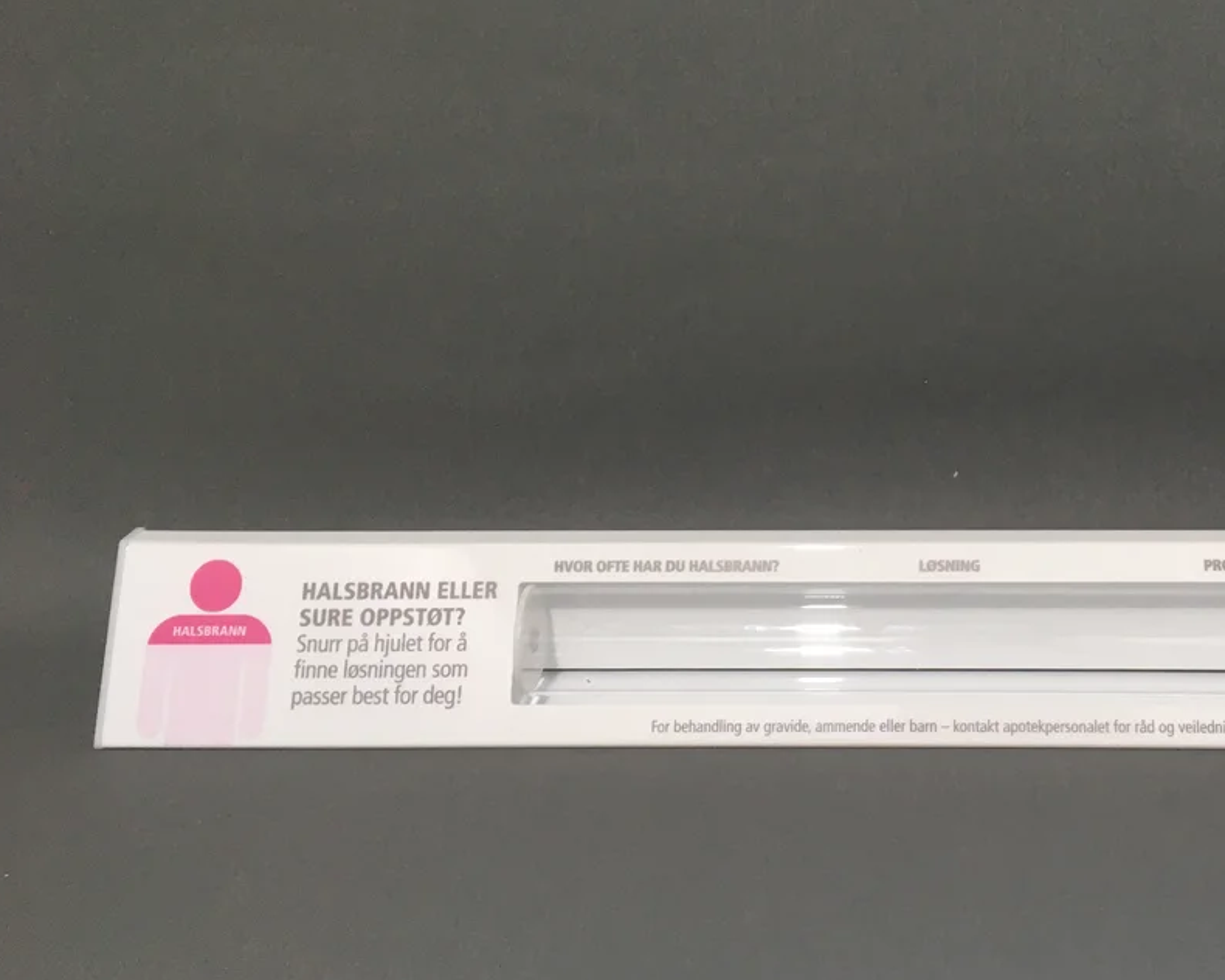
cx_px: 916
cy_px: 350
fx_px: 1559
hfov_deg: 41.6
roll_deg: +0.0
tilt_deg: -14.7
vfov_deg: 34.7
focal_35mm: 43
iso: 64
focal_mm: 4.15
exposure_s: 1/33
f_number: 2.2
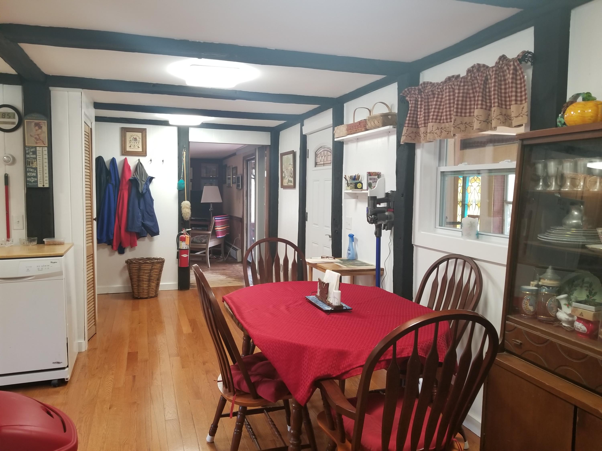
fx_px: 452
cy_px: 226
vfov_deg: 53.1
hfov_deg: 67.3
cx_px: 301
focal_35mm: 26
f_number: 1.7
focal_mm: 4.25
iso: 160
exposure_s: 1/30
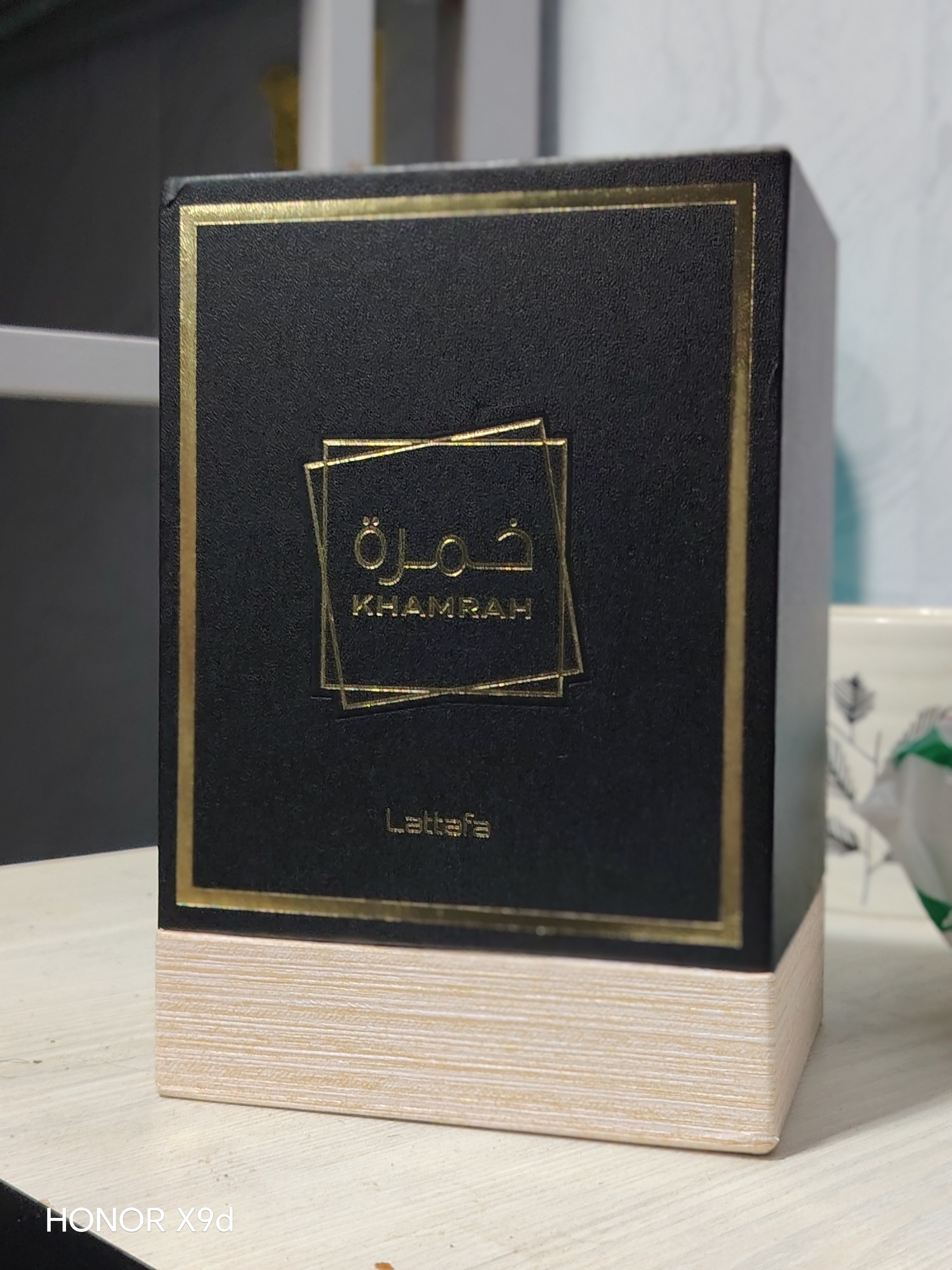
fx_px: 1723
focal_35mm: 47
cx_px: 476
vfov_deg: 40.4
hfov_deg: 30.9
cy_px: 635
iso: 534
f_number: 2
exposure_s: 1/25
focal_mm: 5.25
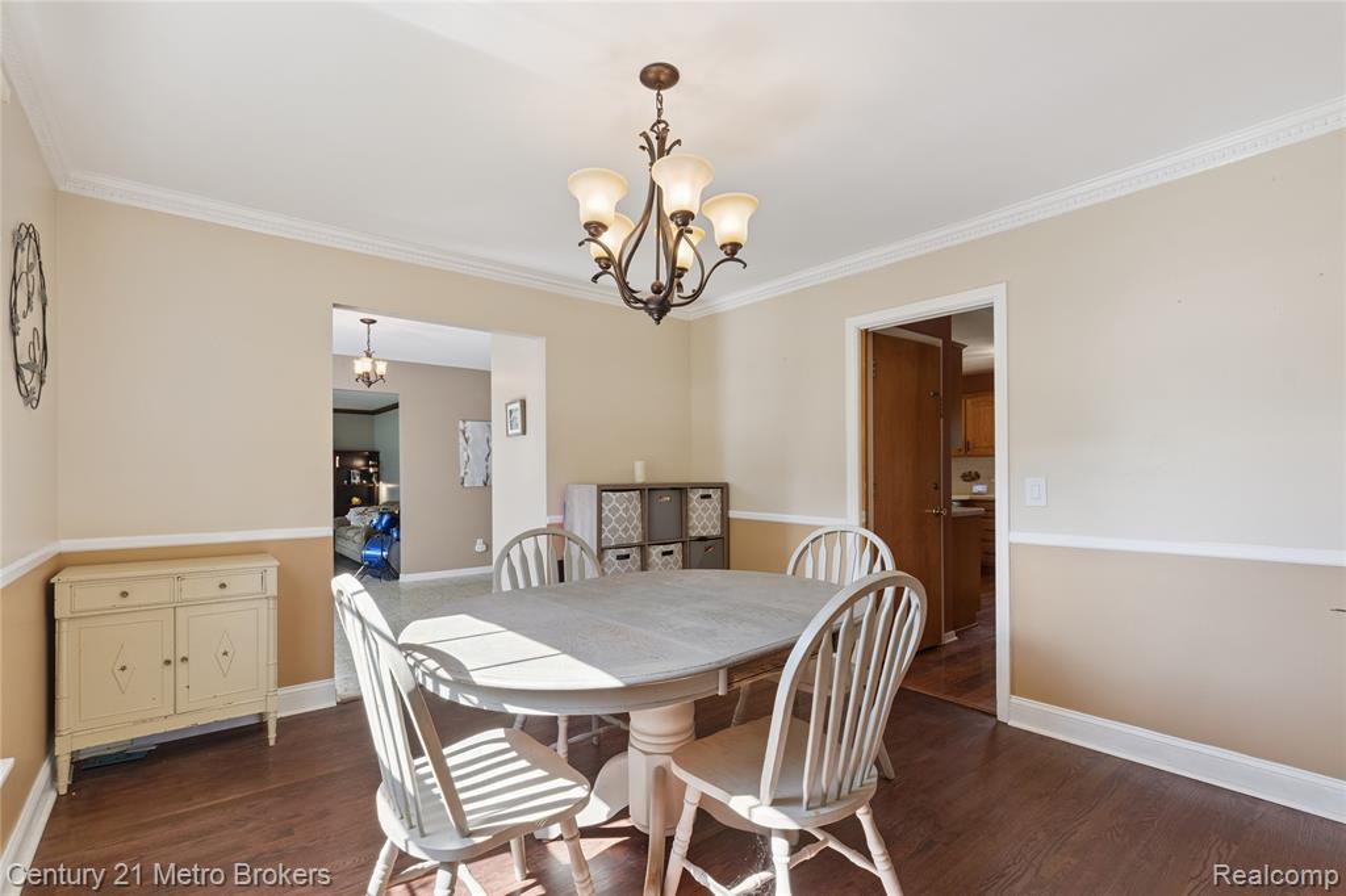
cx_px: 673
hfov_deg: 100.4
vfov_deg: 77.3
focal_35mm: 15
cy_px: 448
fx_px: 561
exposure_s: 1/50
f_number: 8
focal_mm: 10
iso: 400
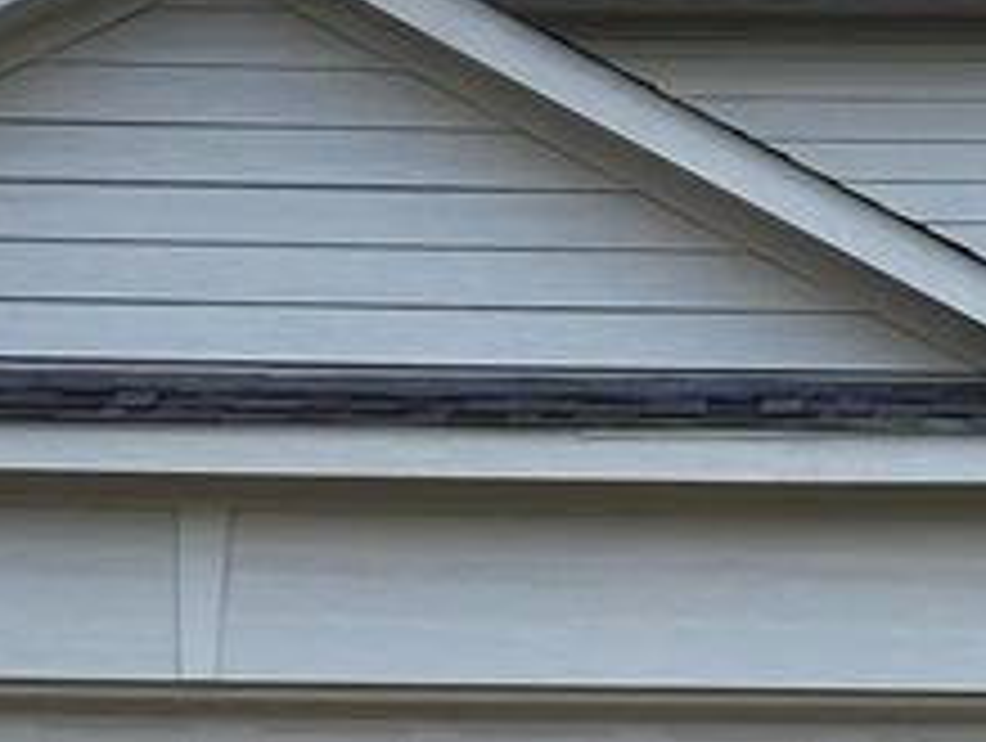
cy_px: 738
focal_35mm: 112
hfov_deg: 17.4
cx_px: 819
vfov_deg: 13.1
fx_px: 3195
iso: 80
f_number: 1.78
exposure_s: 1/667
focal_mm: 6.86
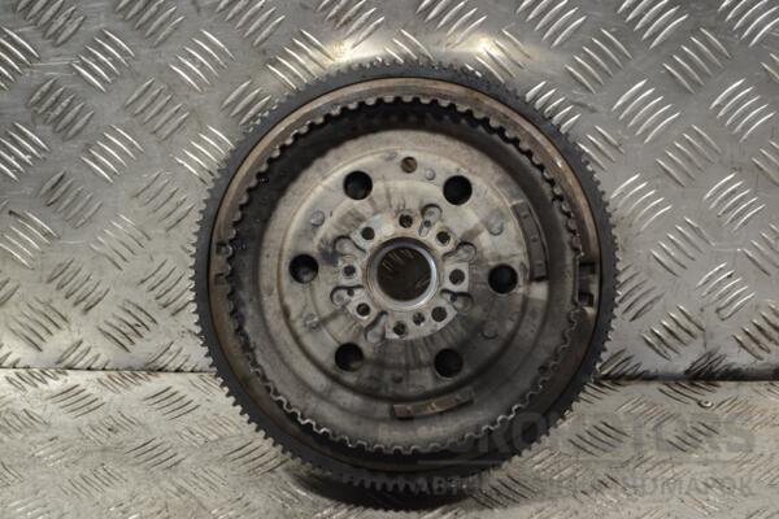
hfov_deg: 28.1
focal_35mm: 72
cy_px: 260
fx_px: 1558
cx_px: 390
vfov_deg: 18.9
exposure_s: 1/30
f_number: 5.6
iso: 280
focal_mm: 48
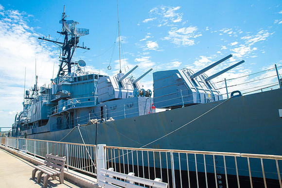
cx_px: 141
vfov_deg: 53.2
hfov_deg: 73.7
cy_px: 94
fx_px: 188
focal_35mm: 24
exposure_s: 1/1000
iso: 2500
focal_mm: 24
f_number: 16
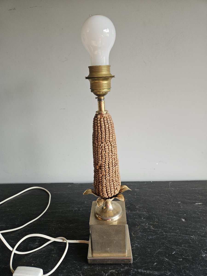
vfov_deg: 73.9
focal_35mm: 23
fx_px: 183
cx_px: 104
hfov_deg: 58.9
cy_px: 138
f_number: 1.8
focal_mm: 5.4
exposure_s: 1/100
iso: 125
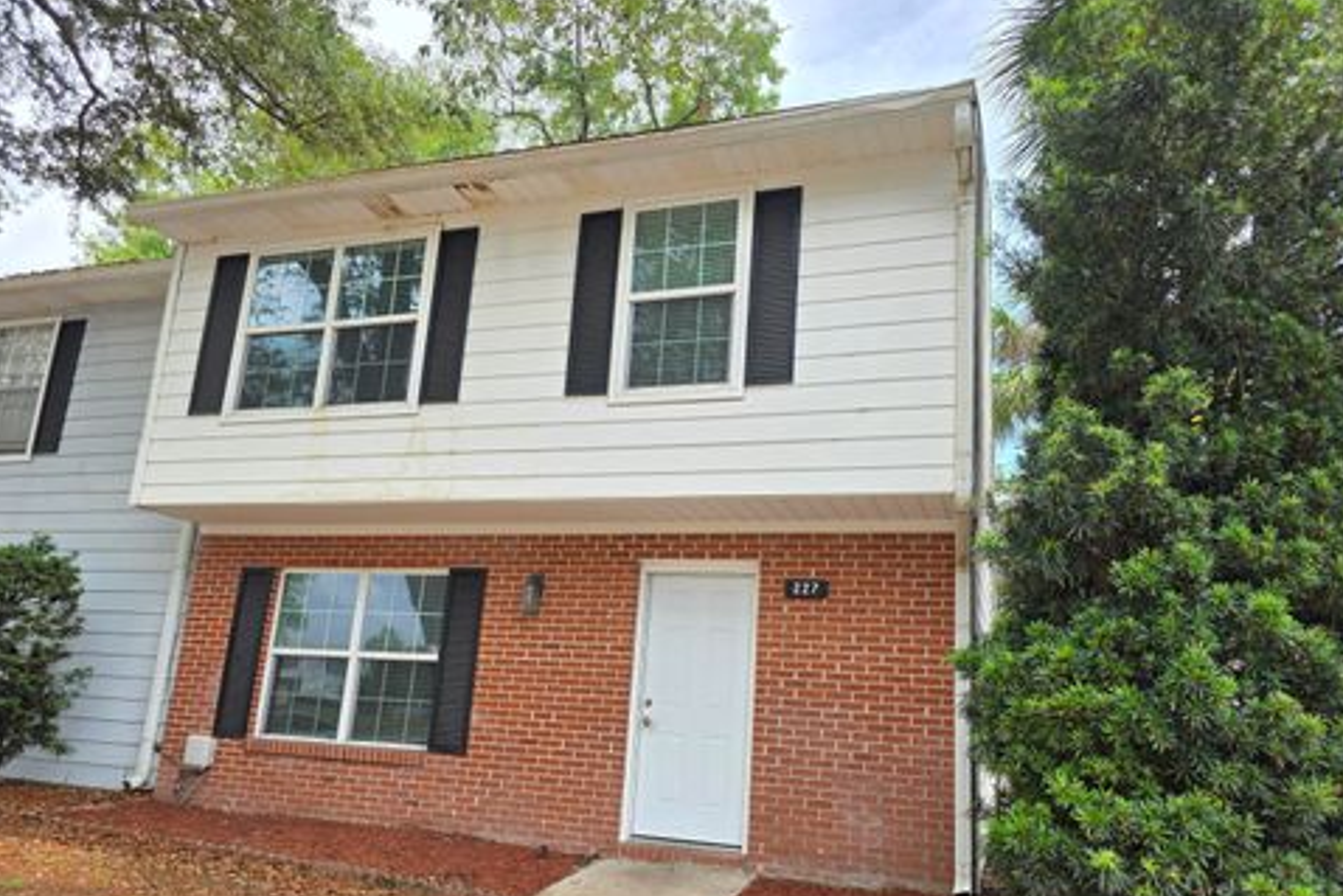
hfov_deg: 71.5
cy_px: 515
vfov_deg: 51.1
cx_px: 680
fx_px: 933
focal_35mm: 25
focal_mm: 6.3
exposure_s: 1/1307
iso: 80
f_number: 1.7
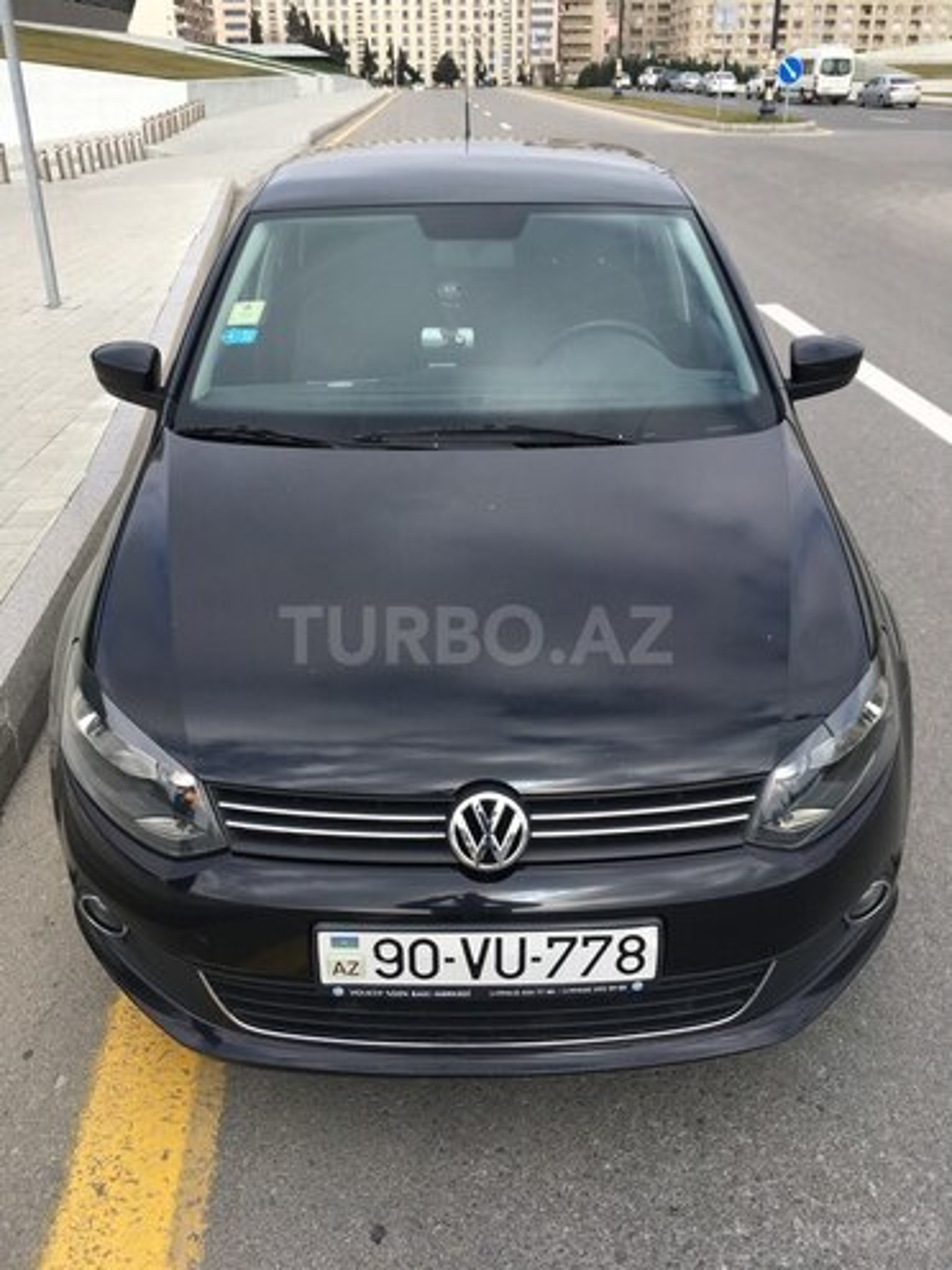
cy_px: 635
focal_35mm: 29
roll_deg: +0.0
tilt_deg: -27.5
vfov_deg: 61.7
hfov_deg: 48.2
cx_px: 476
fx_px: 1063
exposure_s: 1/739
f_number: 2.2
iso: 25
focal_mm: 4.15
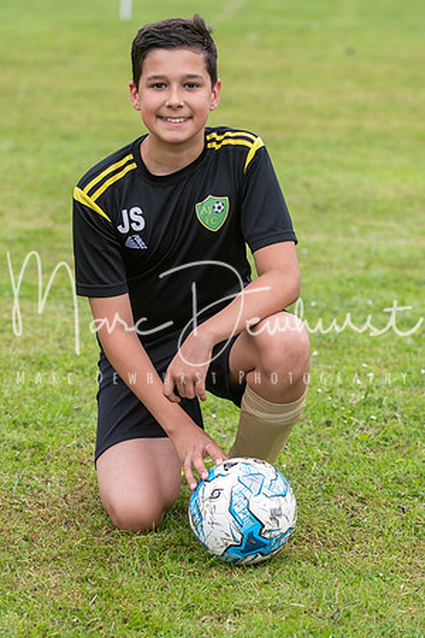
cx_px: 212
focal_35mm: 174
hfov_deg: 7.9
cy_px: 319
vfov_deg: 11.8
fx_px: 3081
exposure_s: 1/400
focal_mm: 116
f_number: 5
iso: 500
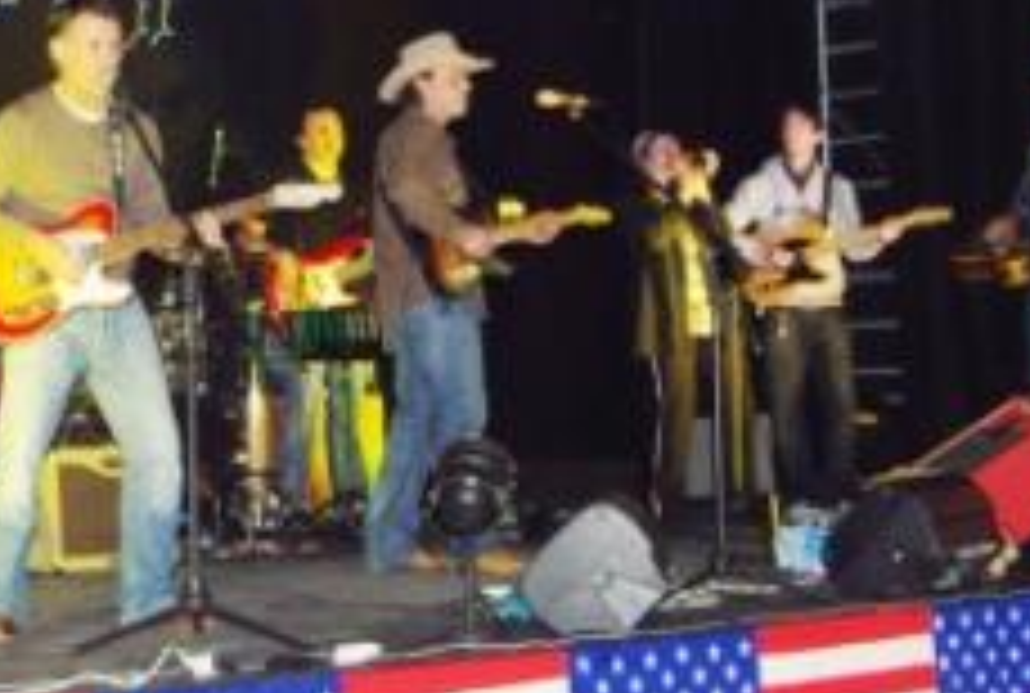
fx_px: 2352
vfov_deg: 16.7
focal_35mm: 82
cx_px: 157
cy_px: 194
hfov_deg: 24.2
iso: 800
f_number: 4
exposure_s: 1/45
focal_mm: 28
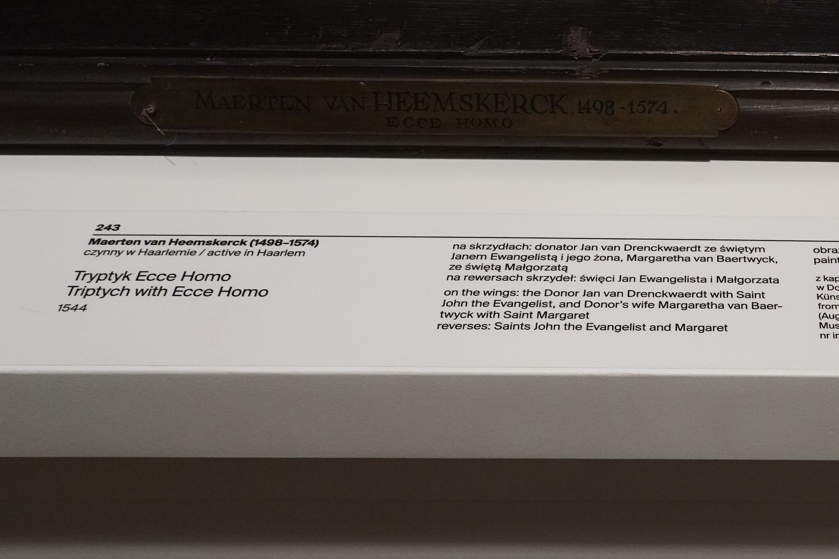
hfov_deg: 73.7
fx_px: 559
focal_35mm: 24
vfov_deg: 53.1
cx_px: 420
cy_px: 280
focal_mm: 24
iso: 3200
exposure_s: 1/80
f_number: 7.1
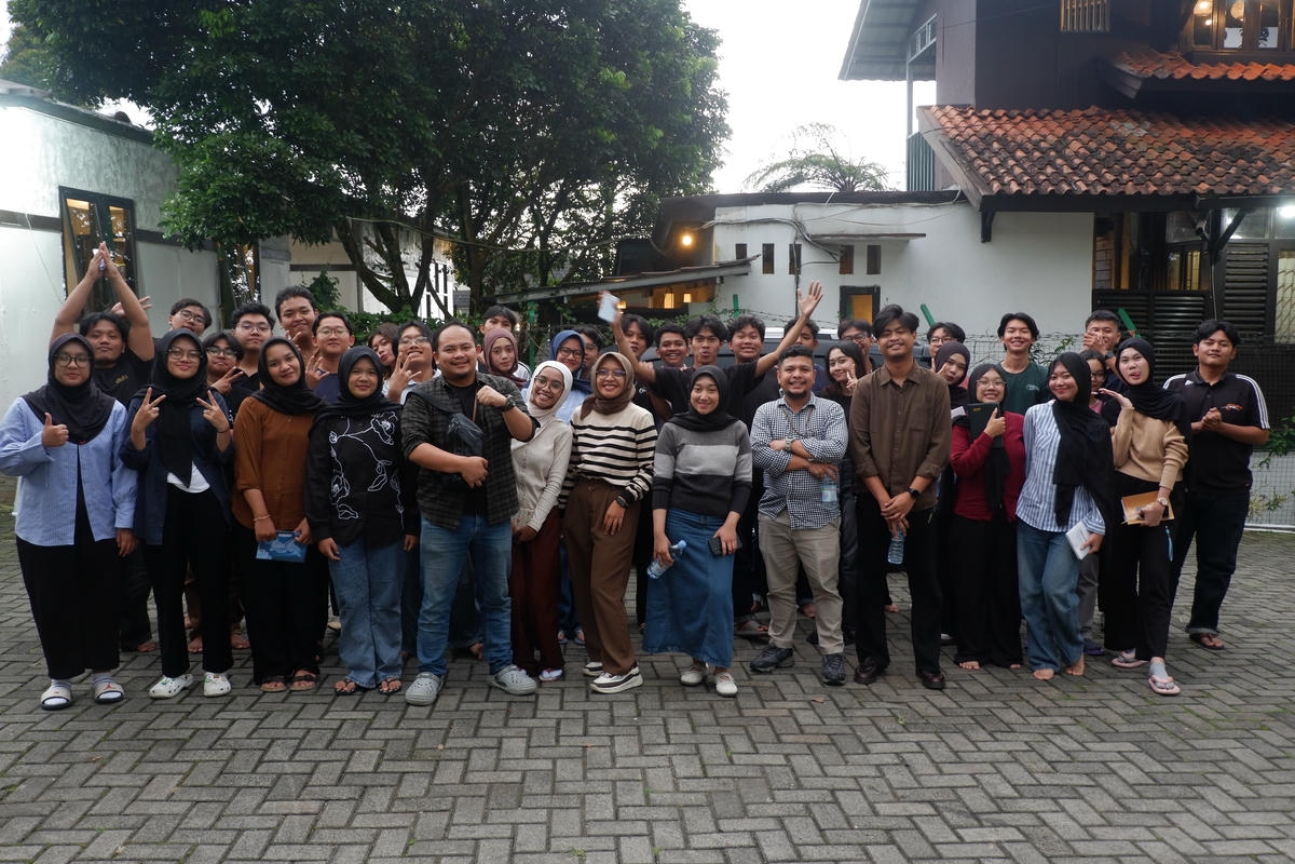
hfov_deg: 61.9
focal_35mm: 30
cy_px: 432
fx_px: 1079
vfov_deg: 43.6
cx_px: 648
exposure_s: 1/15
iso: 800
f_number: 4.5
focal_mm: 20.1
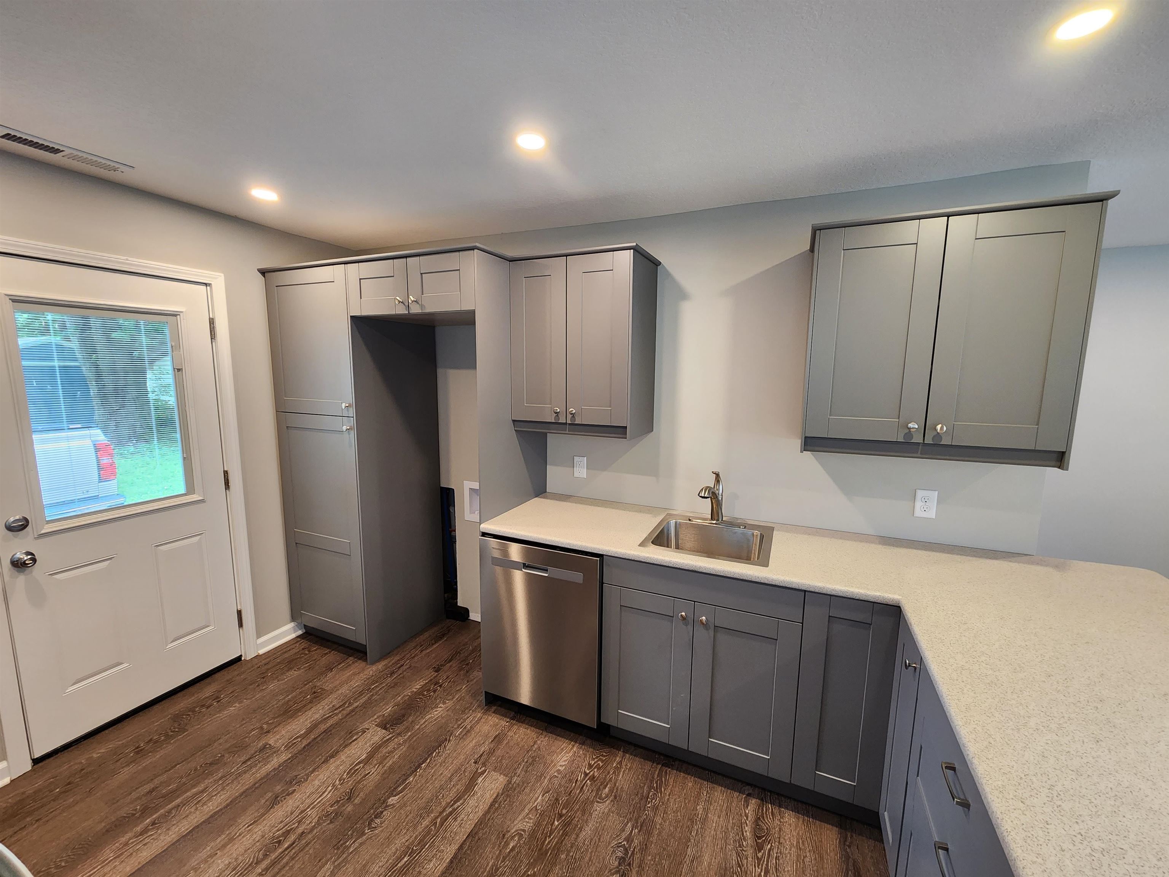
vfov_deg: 89.9
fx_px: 439
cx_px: 584
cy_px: 438
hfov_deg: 106.2
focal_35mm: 13
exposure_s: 1/60
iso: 320
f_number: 2.2
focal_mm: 2.2
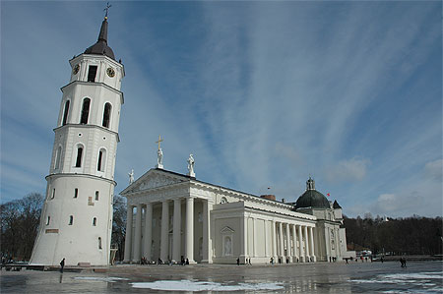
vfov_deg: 47.8
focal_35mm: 27
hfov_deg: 67.4
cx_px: 222
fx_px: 332
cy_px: 147
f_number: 11
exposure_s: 1/500
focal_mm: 18
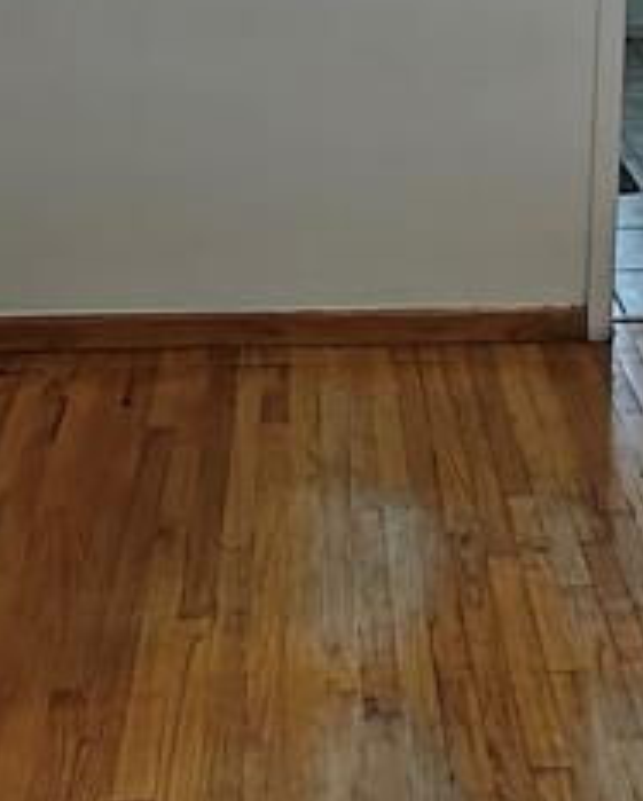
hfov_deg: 25.2
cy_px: -210
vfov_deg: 27.0
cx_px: 461
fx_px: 1424
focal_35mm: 60
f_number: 2.2
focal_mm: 2.59
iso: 800
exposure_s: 1/20
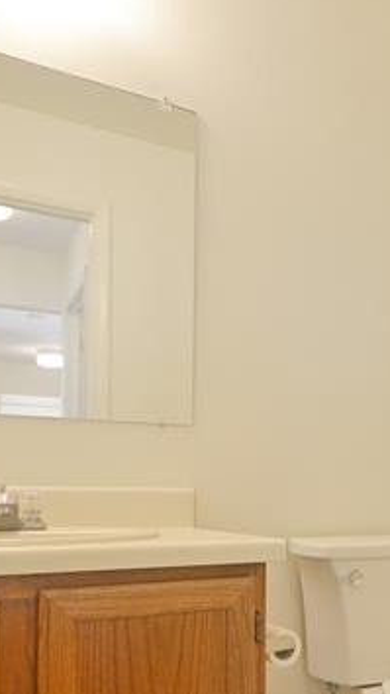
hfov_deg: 31.4
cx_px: 410
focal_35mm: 34
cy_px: 394
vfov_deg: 57.8
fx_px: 625
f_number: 4
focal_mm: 10
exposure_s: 1/60
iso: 720
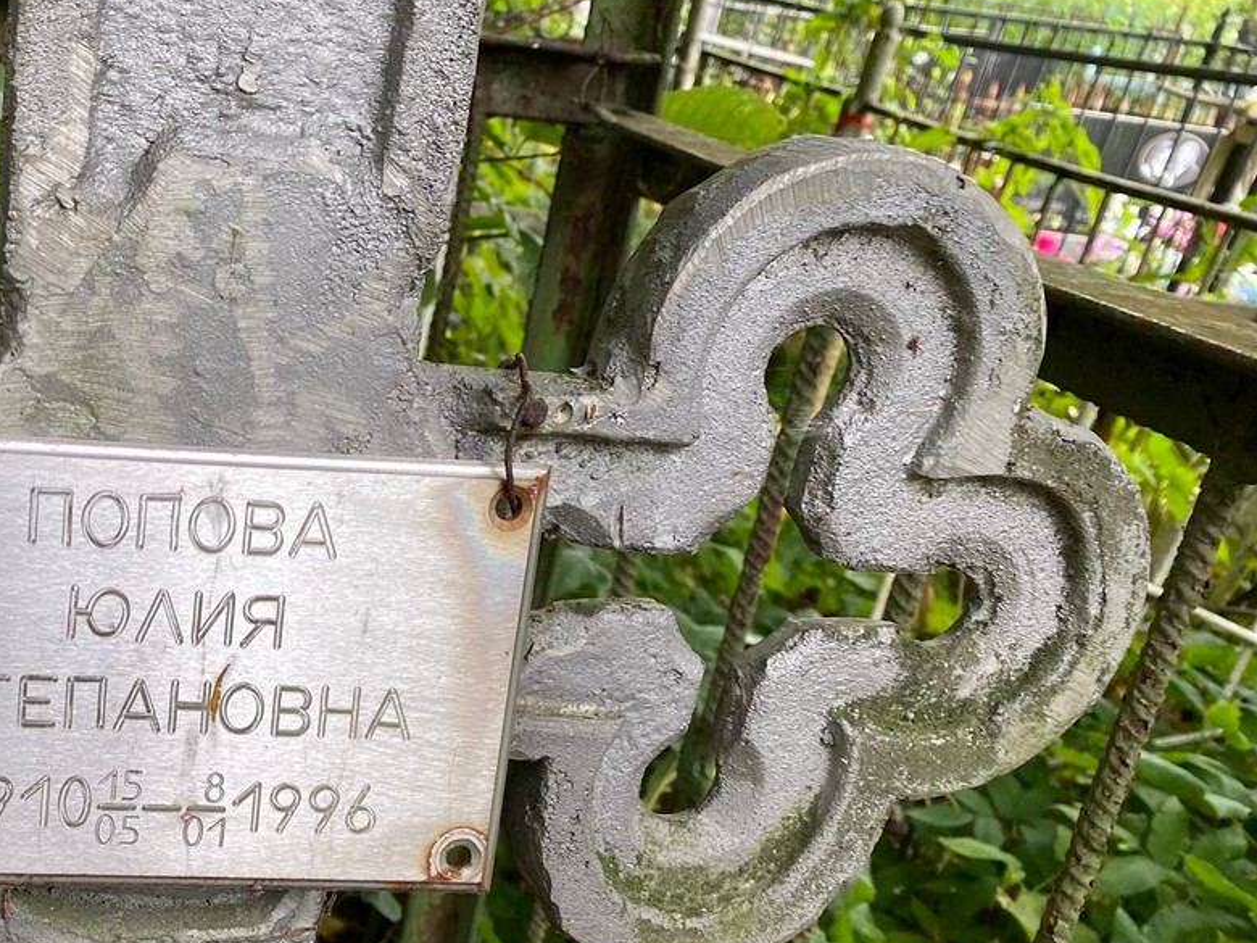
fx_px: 1743
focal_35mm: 48
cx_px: 98
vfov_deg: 29.3
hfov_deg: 36.8
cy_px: 798
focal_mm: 4.25
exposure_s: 1/122
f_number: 1.8
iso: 64
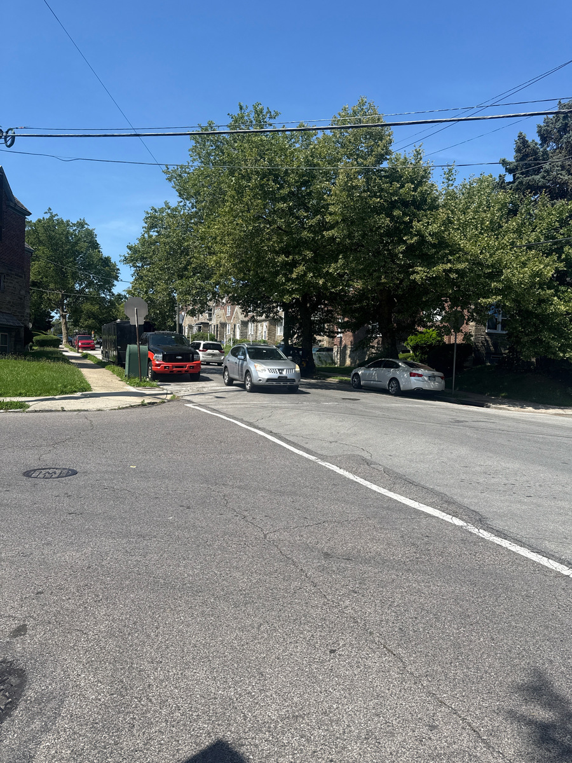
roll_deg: -2.4
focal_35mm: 24
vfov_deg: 71.6
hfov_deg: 56.8
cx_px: 286
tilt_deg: -1.4
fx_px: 529
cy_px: 382
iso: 80
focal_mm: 6.76
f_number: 1.78
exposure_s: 1/3759
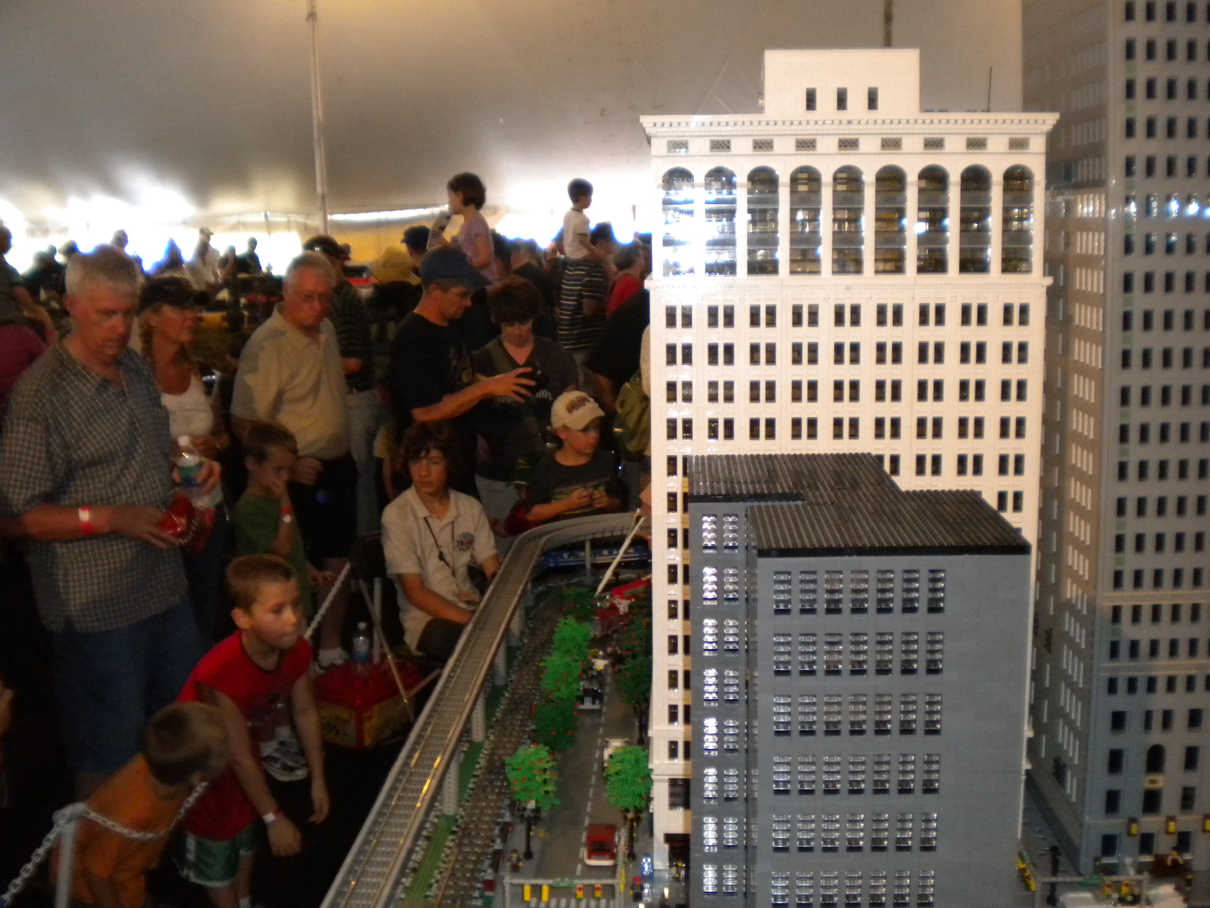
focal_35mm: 37
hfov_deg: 50.1
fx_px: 1293
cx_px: 602
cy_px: 461
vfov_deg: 38.7
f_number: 3.1
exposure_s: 1/30
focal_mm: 6.3
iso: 400
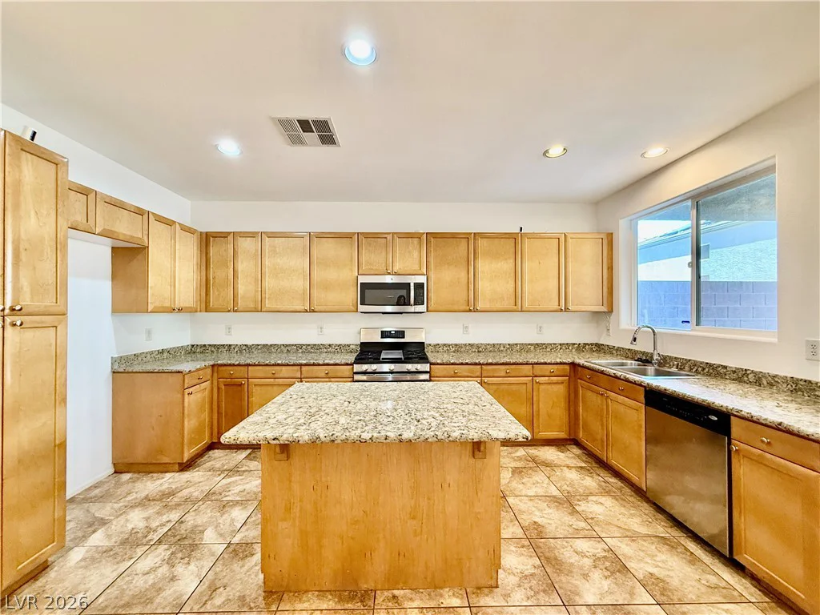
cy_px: 308
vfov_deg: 85.7
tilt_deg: +0.5
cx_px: 410
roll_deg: +0.2
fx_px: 332
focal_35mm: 14
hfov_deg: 102.1
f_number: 2.2
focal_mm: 2.22
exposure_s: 1/60
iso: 250
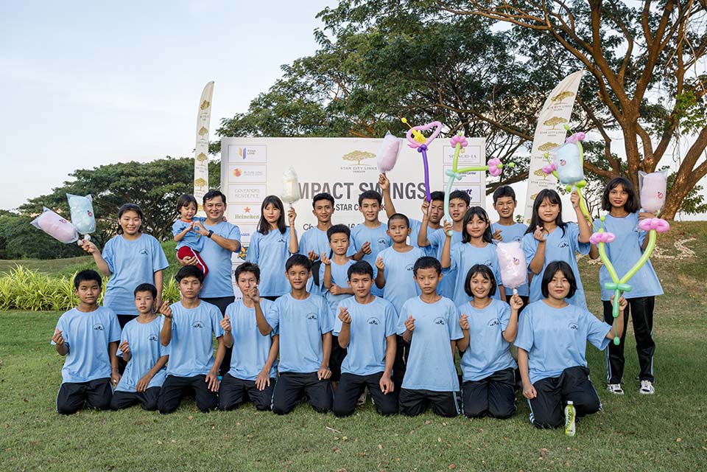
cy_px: 236
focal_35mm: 26
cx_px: 354
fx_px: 520
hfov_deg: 68.4
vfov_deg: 48.7
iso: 560
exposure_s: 1/250
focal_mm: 26.5
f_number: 7.1
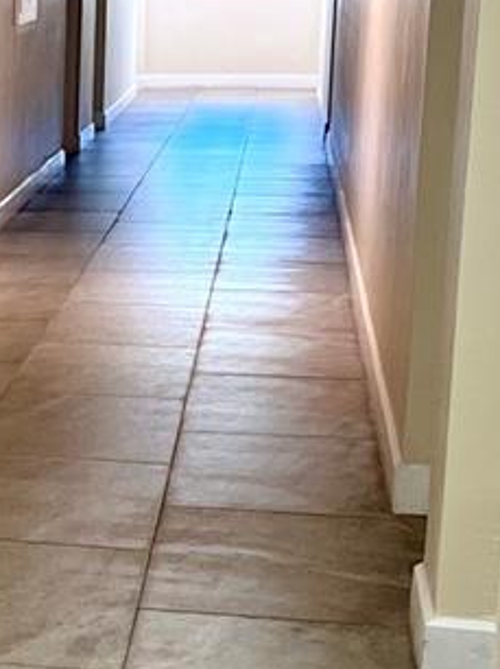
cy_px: 415
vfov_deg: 19.2
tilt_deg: -12.2
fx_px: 1967
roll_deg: +2.1
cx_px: -229
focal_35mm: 102
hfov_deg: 13.7
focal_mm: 5.1
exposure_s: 1/60
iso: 80
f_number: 1.6
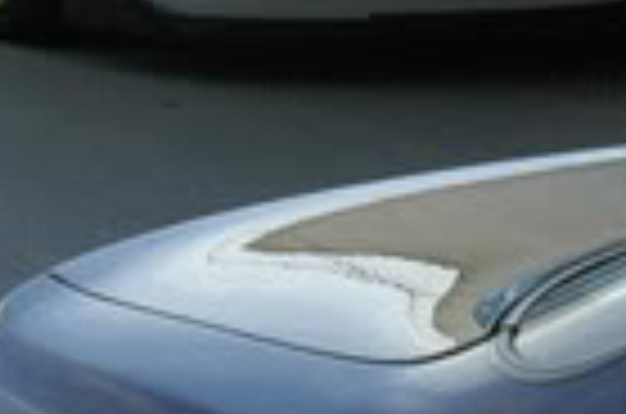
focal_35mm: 268
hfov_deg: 7.7
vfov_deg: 5.1
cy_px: -173
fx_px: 4647
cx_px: 79
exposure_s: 1/100
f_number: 11
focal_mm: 31
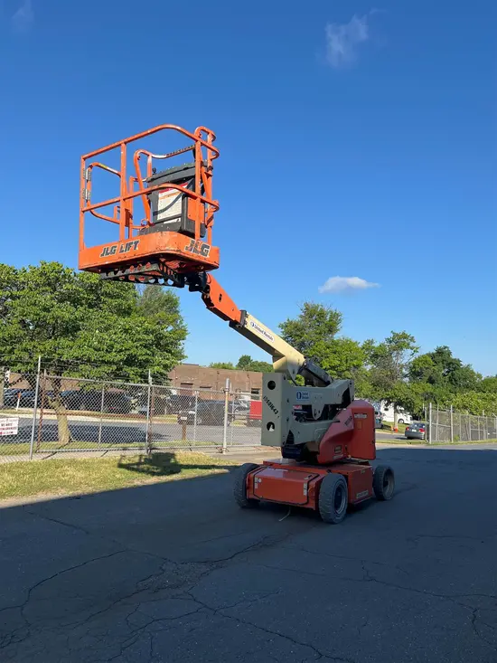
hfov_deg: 53.1
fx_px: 498
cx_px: 248
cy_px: 332
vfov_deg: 67.3
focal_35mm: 26
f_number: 1.6
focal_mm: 5.1
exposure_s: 1/2571
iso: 50
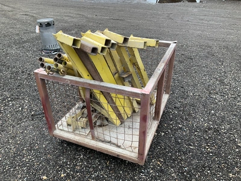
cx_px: 120
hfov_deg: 61.7
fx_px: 202
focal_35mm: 29
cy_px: 90
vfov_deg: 48.2
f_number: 1.8
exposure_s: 1/253
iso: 25
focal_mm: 3
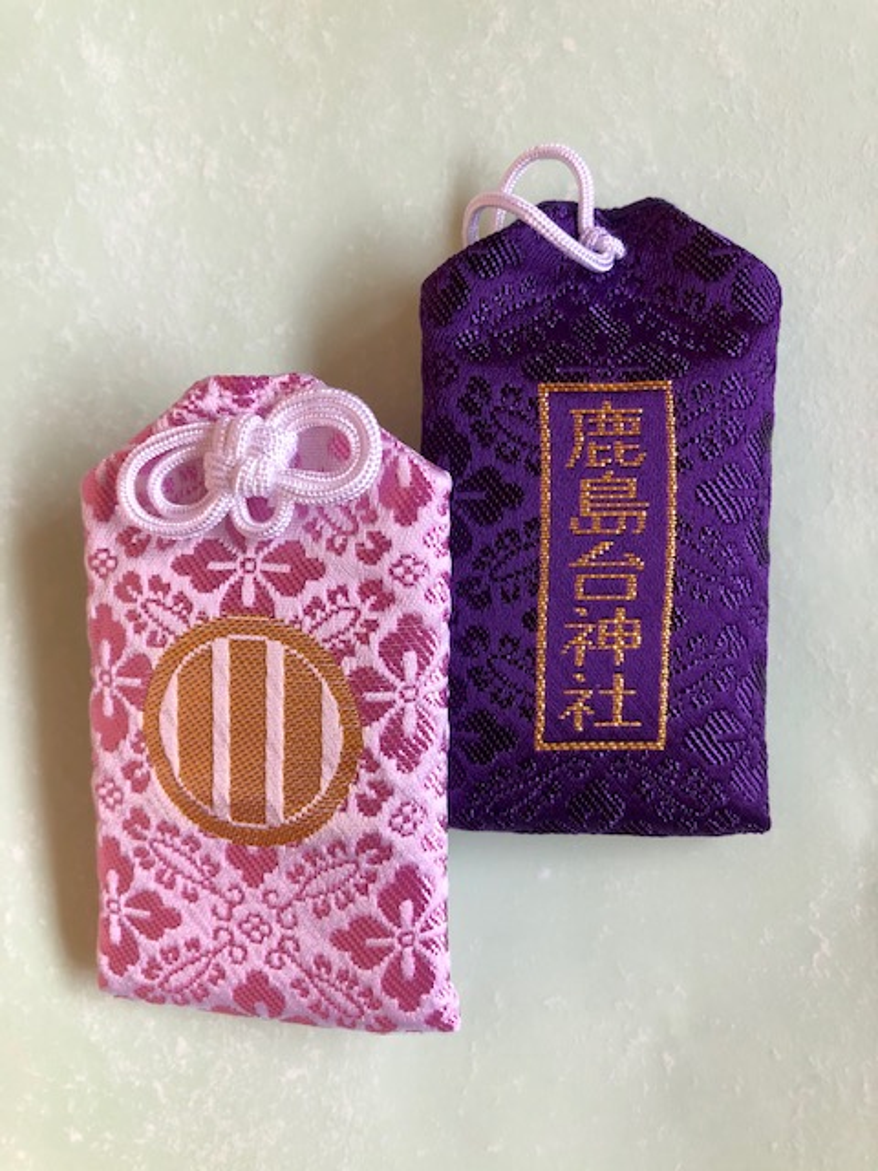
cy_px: 586
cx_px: 439
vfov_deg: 63.4
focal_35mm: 28
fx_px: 947
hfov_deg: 49.7
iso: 32
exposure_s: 1/30
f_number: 1.8
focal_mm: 3.99
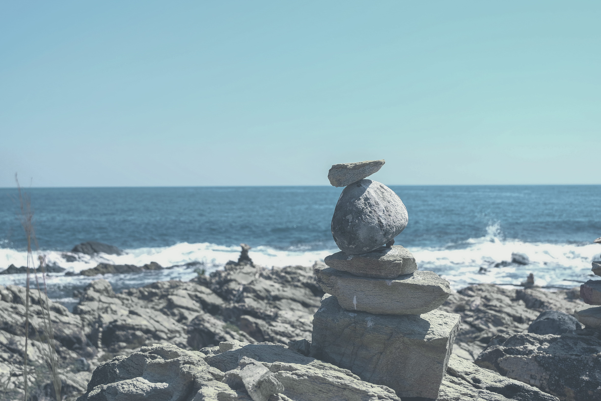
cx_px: 300
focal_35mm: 42
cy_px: 200
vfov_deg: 31.9
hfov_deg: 46.4
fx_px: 701
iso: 200
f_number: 6.4
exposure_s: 1/400
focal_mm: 28.2
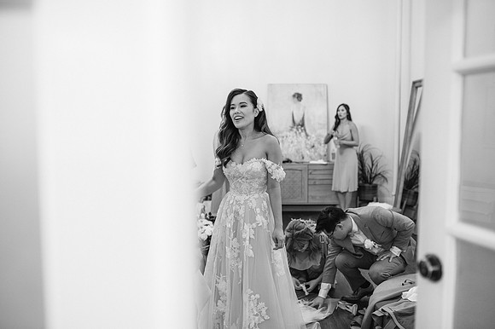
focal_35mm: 35
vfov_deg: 37.8
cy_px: 164
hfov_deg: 54.5
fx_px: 481
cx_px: 248
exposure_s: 1/125
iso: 500
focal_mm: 35
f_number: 2
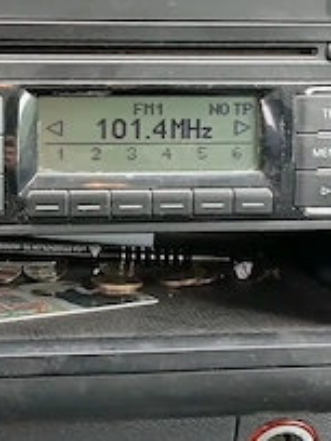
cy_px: 153
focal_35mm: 102
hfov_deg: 14.5
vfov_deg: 19.2
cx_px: 169
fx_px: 1300
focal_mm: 3.98
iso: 100
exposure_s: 1/50
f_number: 1.8
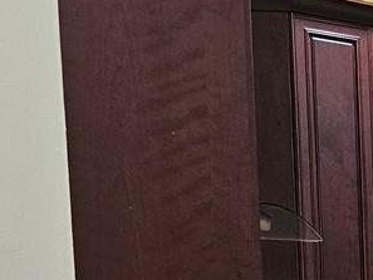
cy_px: 500
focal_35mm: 124
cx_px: 828
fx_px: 1337
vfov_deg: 11.2
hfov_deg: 13.0
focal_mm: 6.3
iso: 250
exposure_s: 1/120
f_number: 1.7
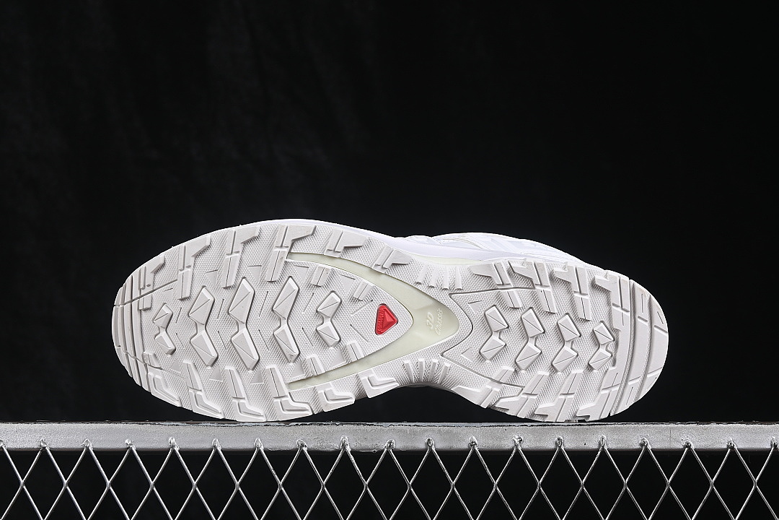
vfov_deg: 18.2
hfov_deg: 27.0
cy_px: 260
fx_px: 1623
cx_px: 390
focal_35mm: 75
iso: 160
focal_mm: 50
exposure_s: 1/80
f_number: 8
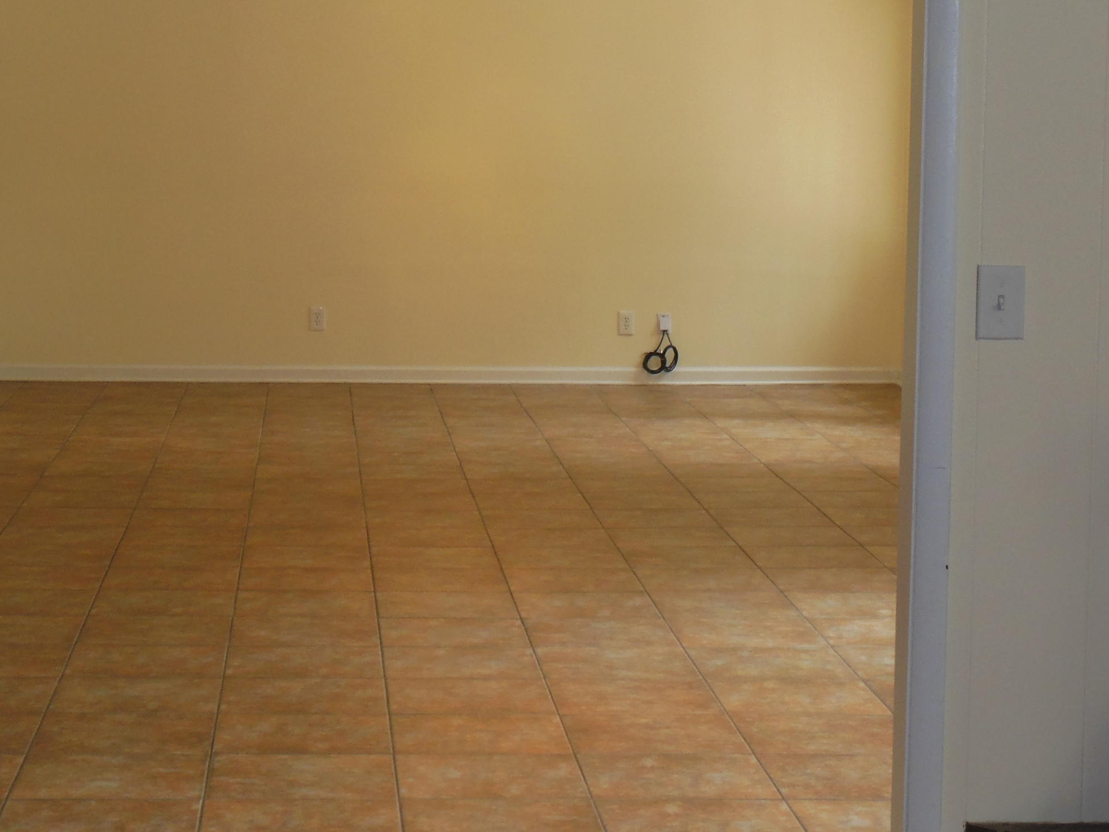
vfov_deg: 16.9
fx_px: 2787
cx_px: 497
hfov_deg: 22.5
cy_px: 243
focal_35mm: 87
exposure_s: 1/60
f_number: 4.1
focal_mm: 10.2
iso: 200
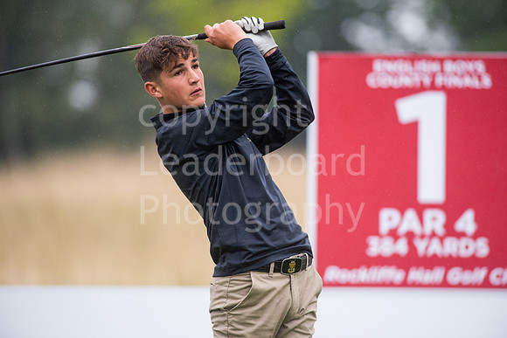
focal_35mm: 300
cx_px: 254
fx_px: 4226
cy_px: 169
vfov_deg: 4.6
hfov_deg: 6.9
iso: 1600
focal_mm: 300
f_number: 4
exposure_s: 1/1600
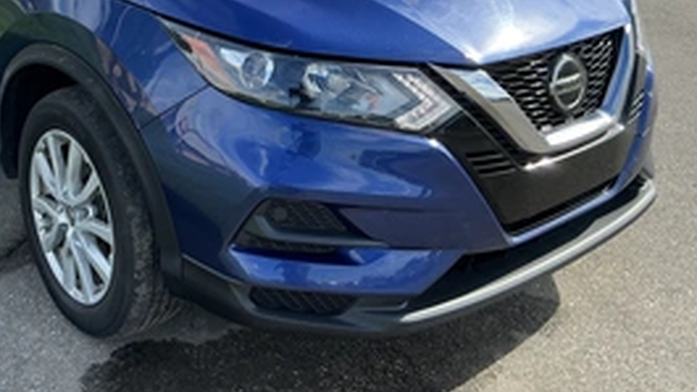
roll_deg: +0.5
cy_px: 58
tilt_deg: -12.7
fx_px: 850
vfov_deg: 25.3
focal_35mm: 46
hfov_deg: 43.5
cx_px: 197
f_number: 1.8
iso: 25
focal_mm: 3
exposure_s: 1/593
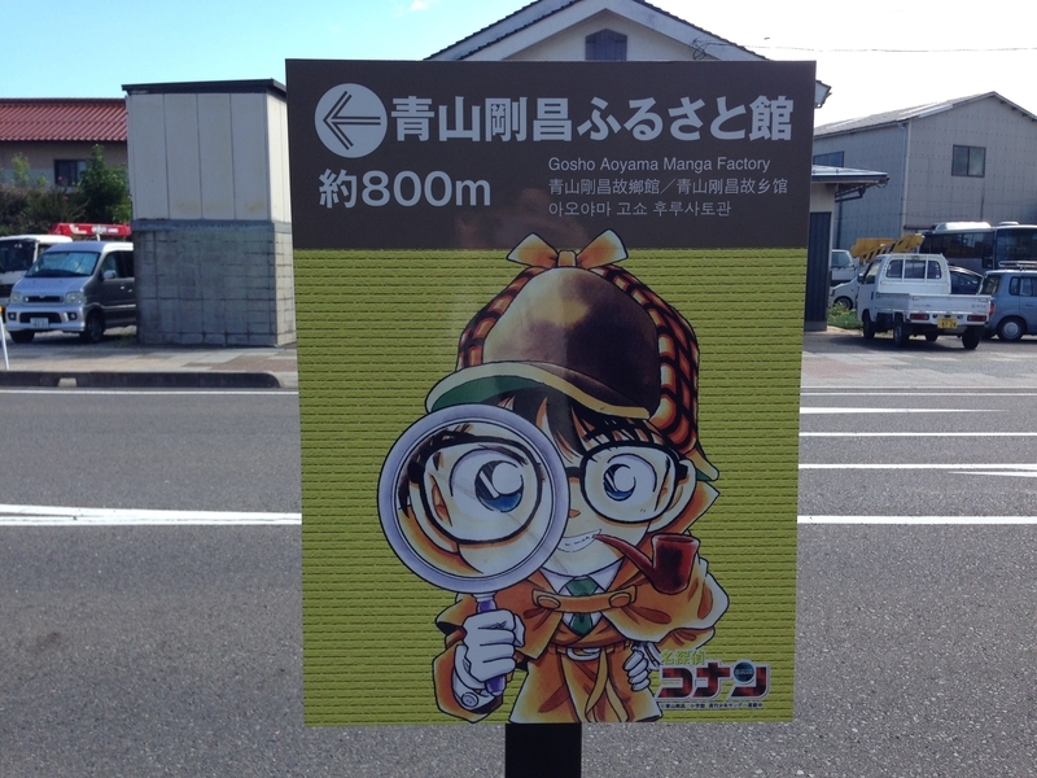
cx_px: 518
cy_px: 389
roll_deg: -0.4
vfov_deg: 42.9
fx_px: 989
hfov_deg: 55.4
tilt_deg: -6.0
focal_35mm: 33
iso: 50
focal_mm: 4.12
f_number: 2.4
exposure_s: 1/733
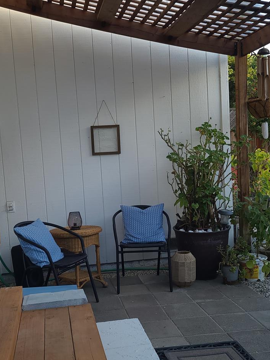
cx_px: 111
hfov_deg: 35.8
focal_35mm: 40
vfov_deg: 46.7
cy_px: 199
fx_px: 416
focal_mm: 7
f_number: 1.8
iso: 20
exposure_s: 1/60
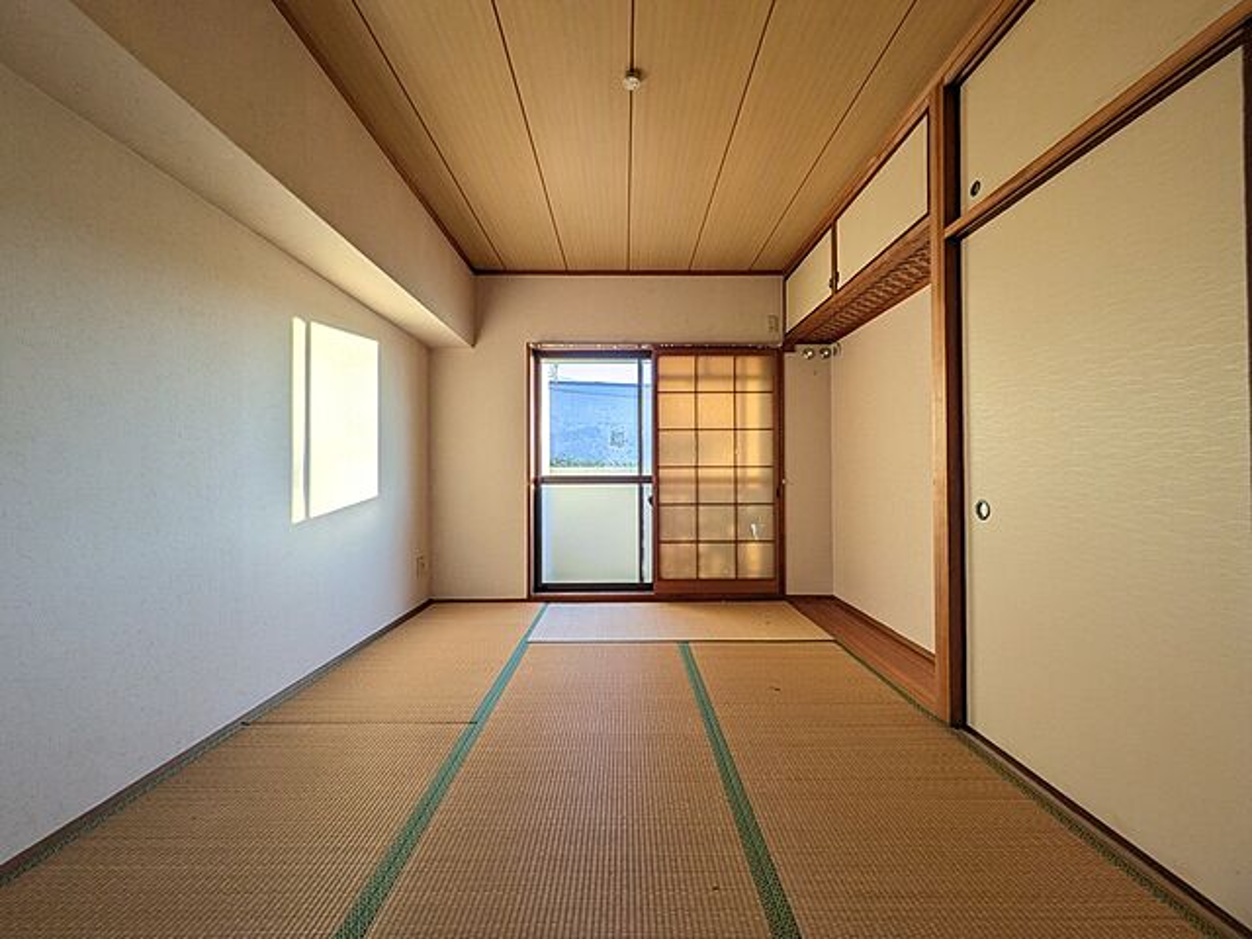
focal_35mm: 14
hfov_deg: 102.1
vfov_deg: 85.7
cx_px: 626
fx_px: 506
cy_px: 470
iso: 49
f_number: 2.2
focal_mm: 1.83
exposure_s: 1/145
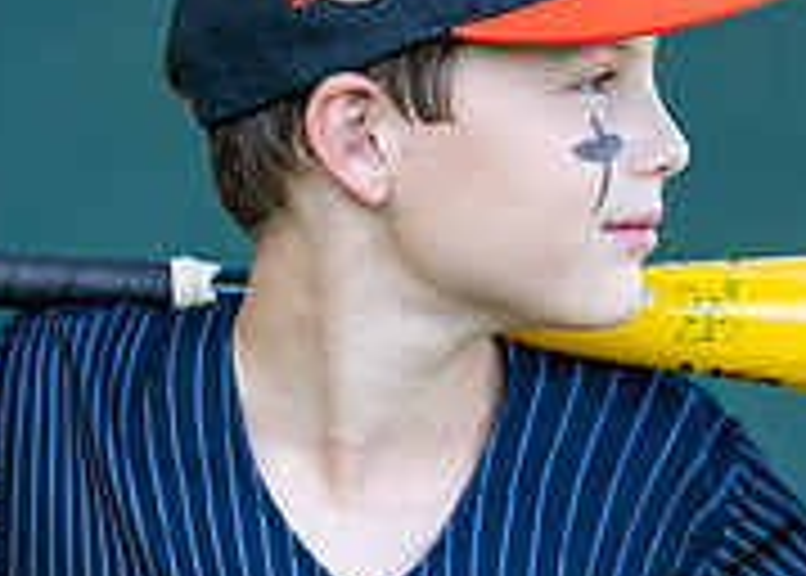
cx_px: 475
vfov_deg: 6.5
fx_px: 5061
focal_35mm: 221
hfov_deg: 9.1
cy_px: 470
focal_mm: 50
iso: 125
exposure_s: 1/1600
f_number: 1.2
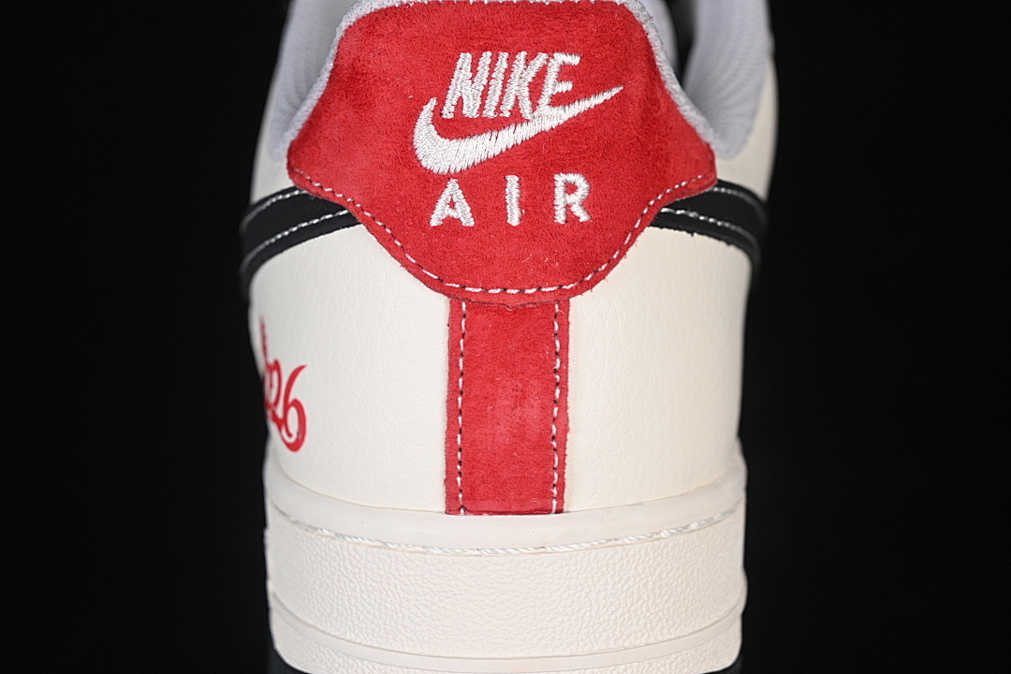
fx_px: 2106
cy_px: 337
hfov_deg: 27.0
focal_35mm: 75
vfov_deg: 18.2
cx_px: 506
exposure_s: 1/80
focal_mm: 50
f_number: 7.1
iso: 160
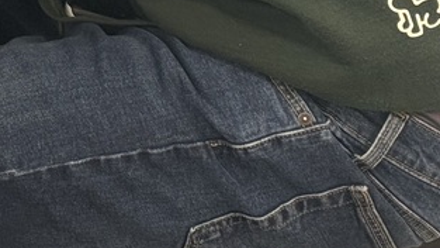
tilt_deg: -12.1
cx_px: -278
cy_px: -275
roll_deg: +1.7
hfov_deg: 11.9
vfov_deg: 6.8
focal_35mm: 171
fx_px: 1995
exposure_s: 1/60
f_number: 1.78
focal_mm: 6.76
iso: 160
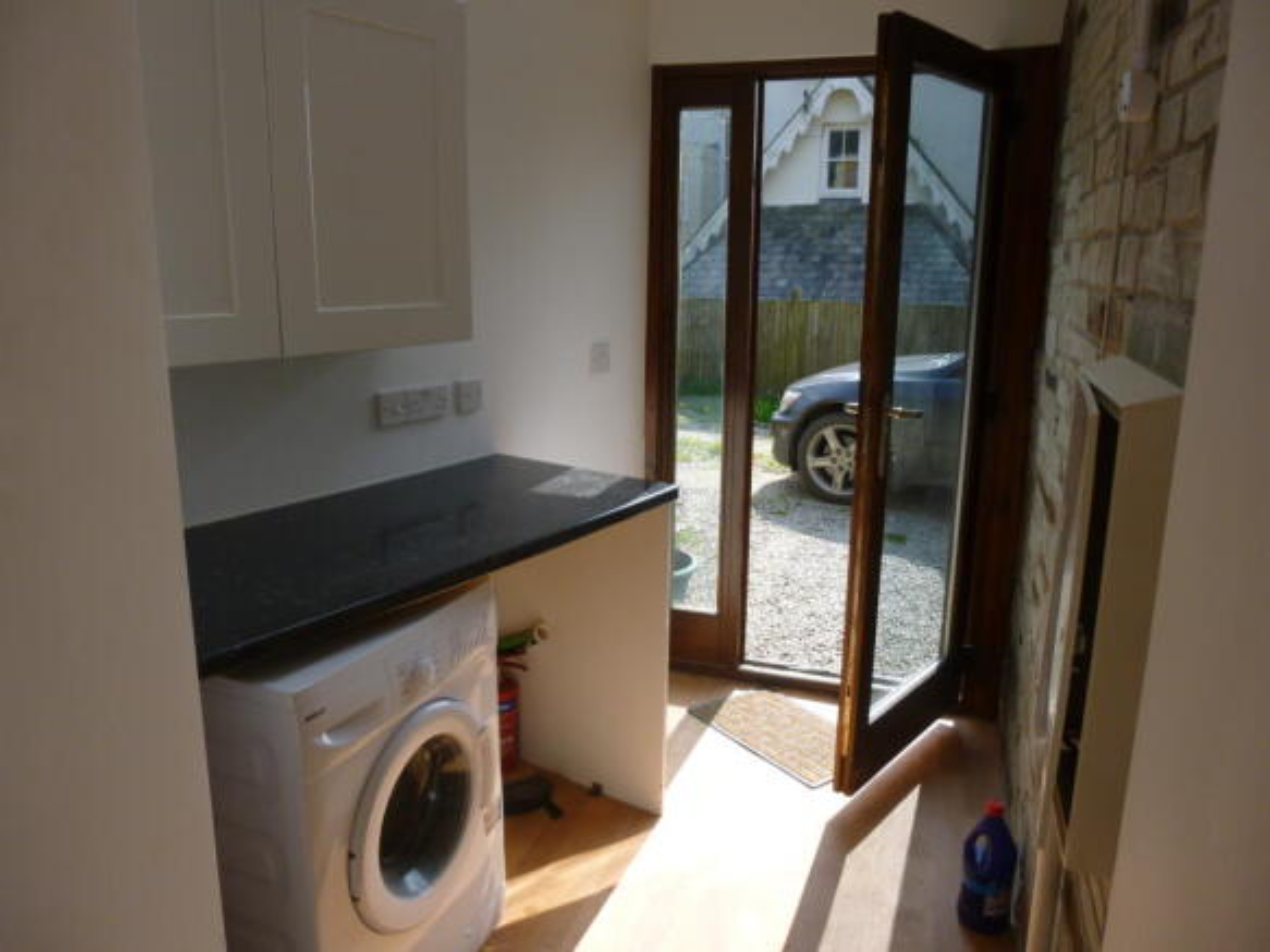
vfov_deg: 54.9
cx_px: 635
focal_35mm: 25
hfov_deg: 69.4
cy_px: 476
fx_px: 917
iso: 100
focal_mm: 4.5
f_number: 3.1
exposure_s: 1/400
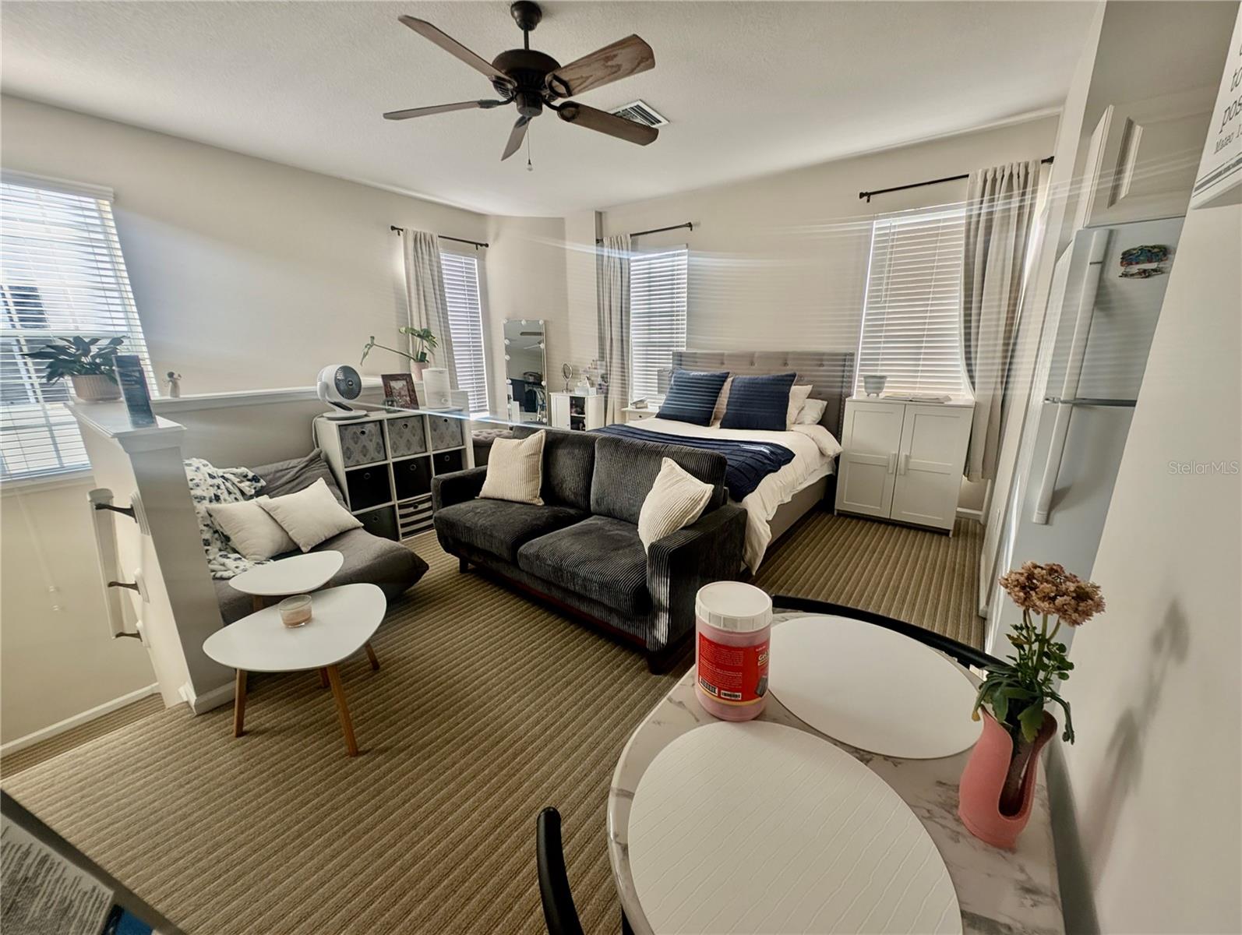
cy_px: 468
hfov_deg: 110.5
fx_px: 431
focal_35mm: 12
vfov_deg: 94.6
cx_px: 621
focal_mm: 2.23
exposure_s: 1/138
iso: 36
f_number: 1.95
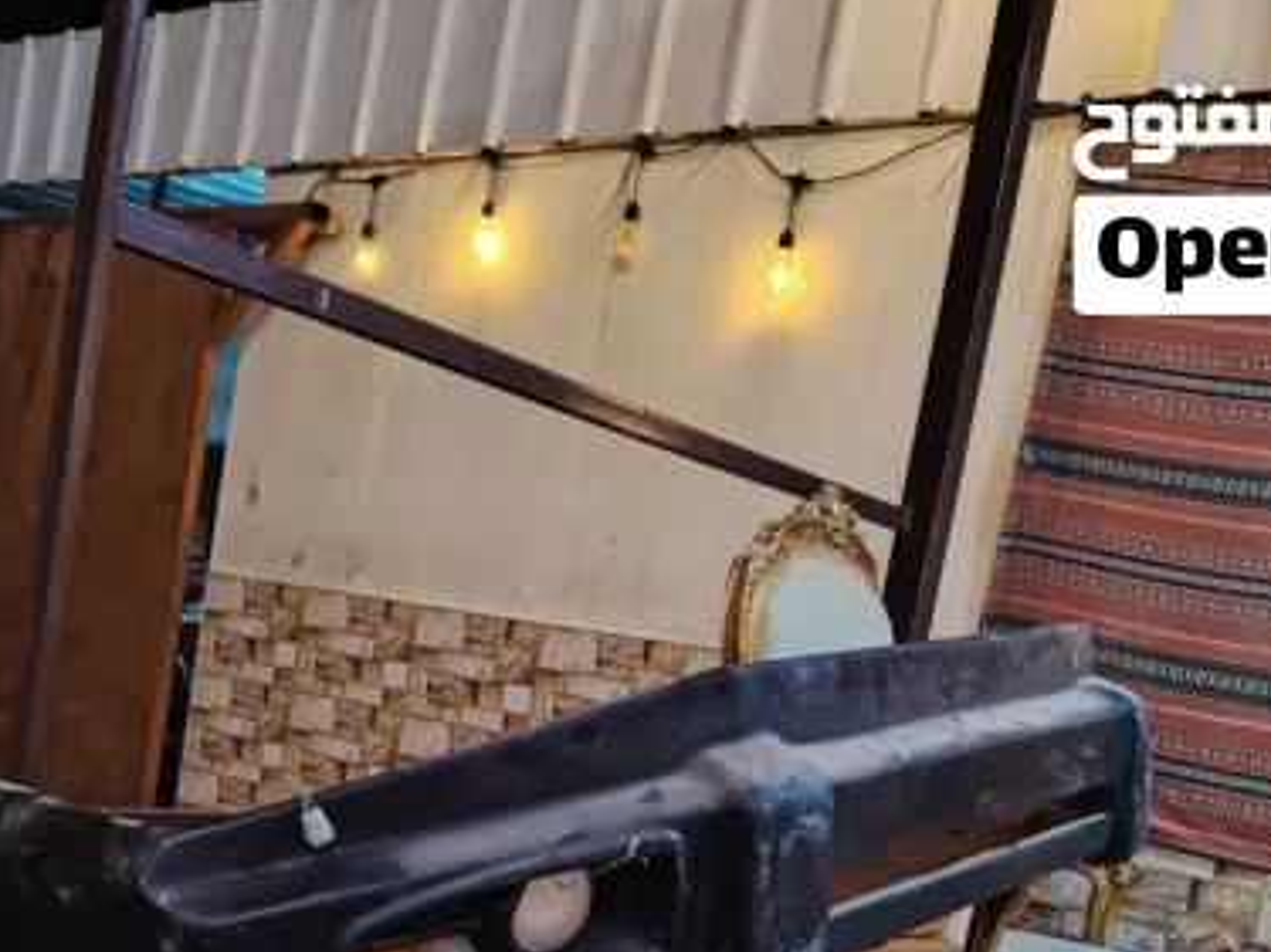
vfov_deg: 33.8
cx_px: 563
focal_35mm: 41
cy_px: 803
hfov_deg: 45.7
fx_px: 1505
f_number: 1.75
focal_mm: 5.25
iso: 3766
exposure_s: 1/50
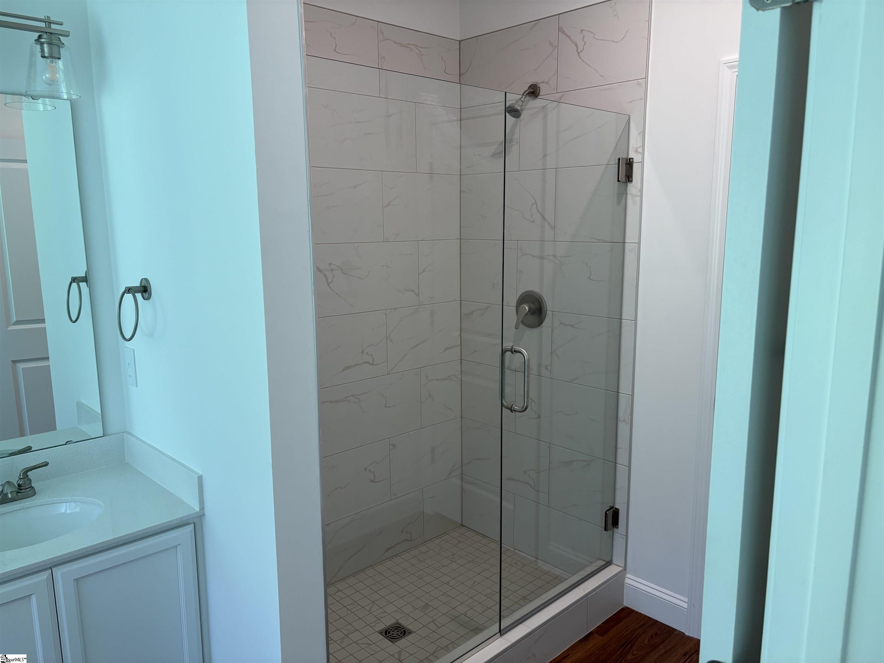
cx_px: 442
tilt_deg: -10.2
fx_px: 664
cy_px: 332
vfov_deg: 53.1
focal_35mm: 26
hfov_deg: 67.3
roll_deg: +0.0
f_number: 1.6
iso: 100
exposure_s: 1/120
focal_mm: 5.96
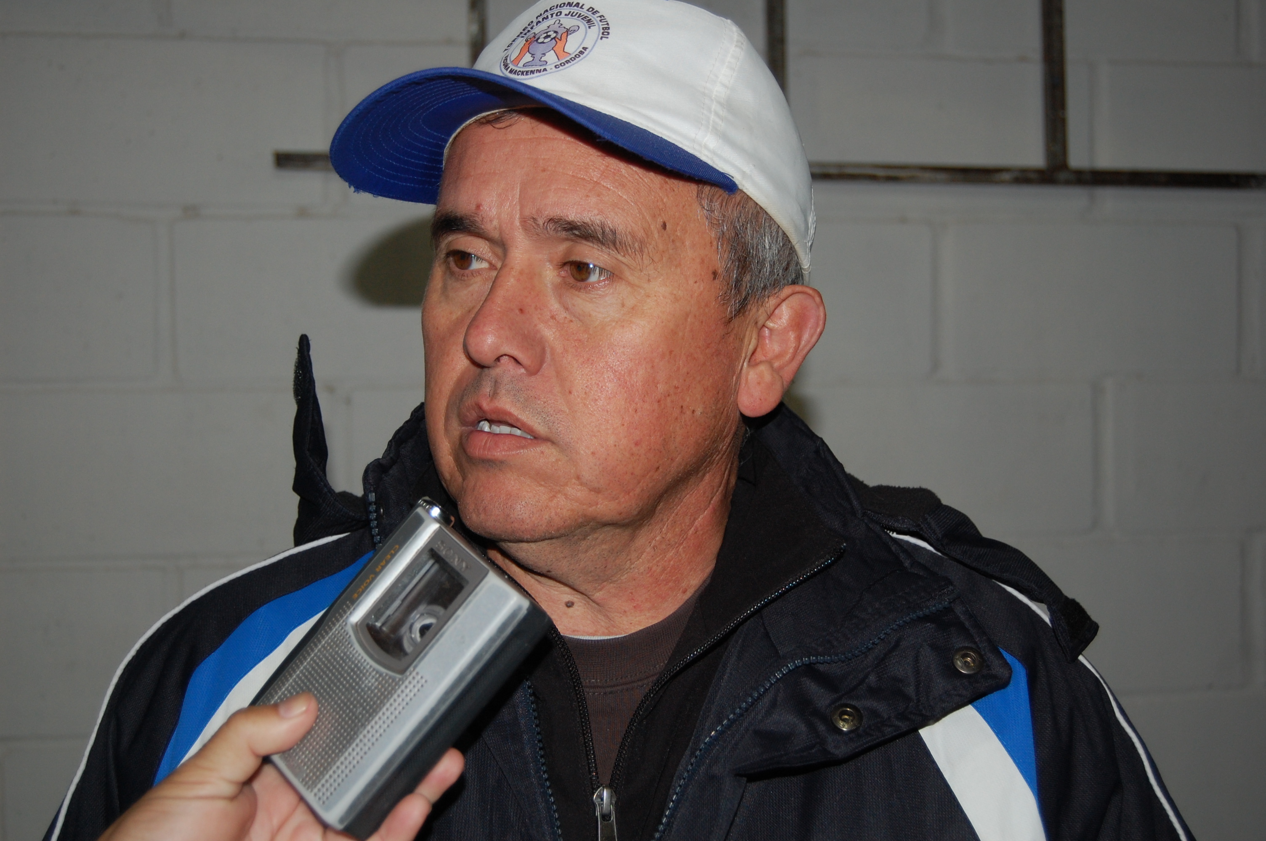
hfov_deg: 38.9
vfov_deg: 26.4
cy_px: 420
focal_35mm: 51
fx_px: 1792
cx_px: 633
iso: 400
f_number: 4.5
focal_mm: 34
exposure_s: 1/60
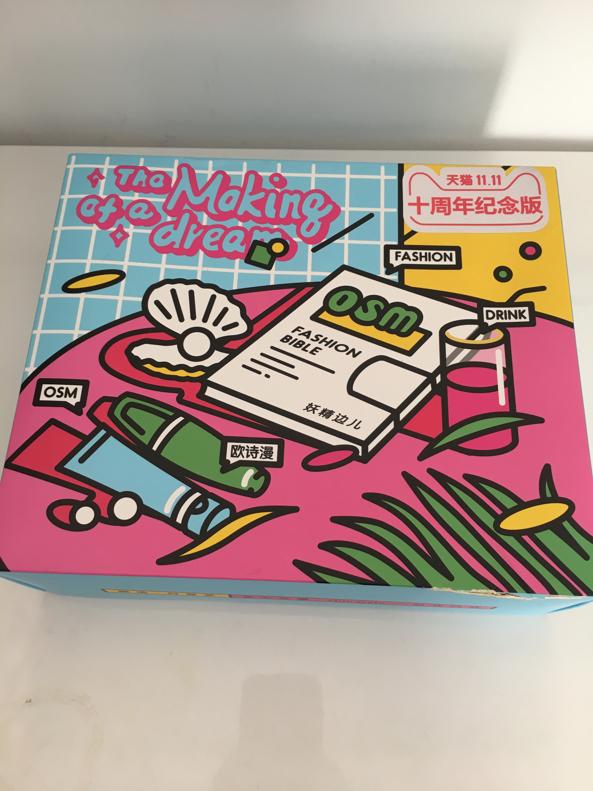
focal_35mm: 29
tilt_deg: -66.1
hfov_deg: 48.2
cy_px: 396
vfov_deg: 61.7
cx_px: 296
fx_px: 662
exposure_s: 1/33
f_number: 2.2
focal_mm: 4.15
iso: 64
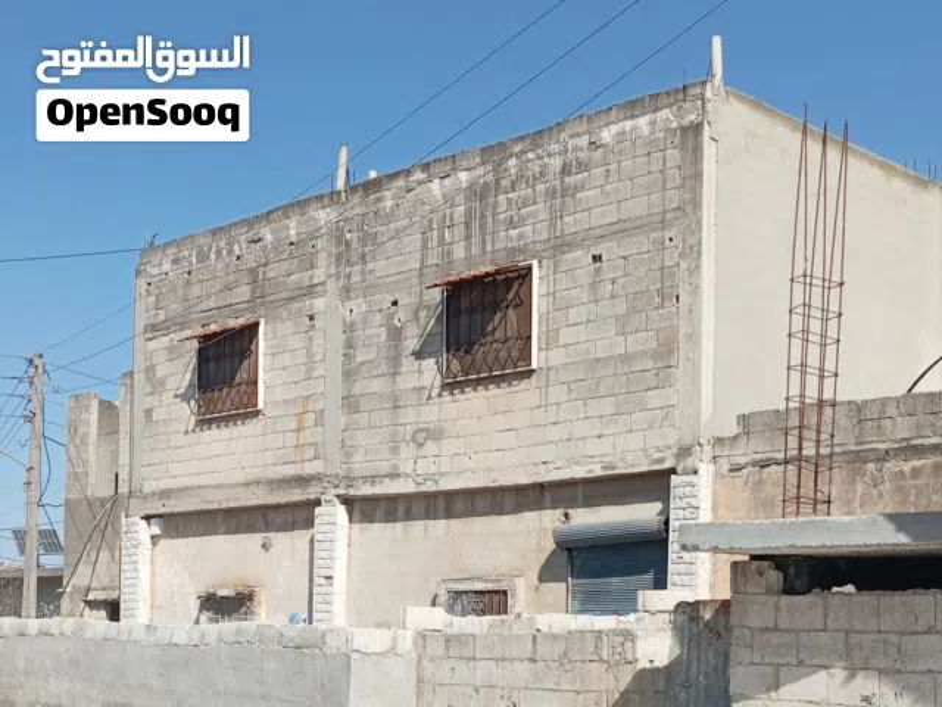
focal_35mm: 28
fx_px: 762
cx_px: 471
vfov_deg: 49.7
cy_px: 354
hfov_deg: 63.4
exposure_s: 1/826
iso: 57
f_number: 1.8
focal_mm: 4.22
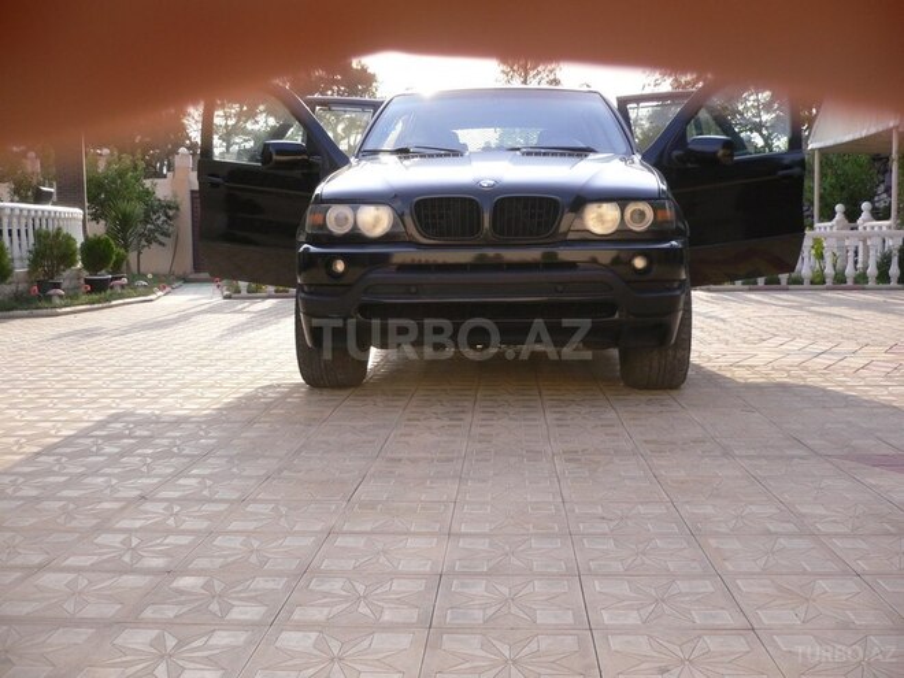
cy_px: 339
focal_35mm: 35
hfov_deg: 52.6
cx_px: 452
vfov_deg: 40.7
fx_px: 914
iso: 80
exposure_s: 1/250
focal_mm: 5.8
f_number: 2.8
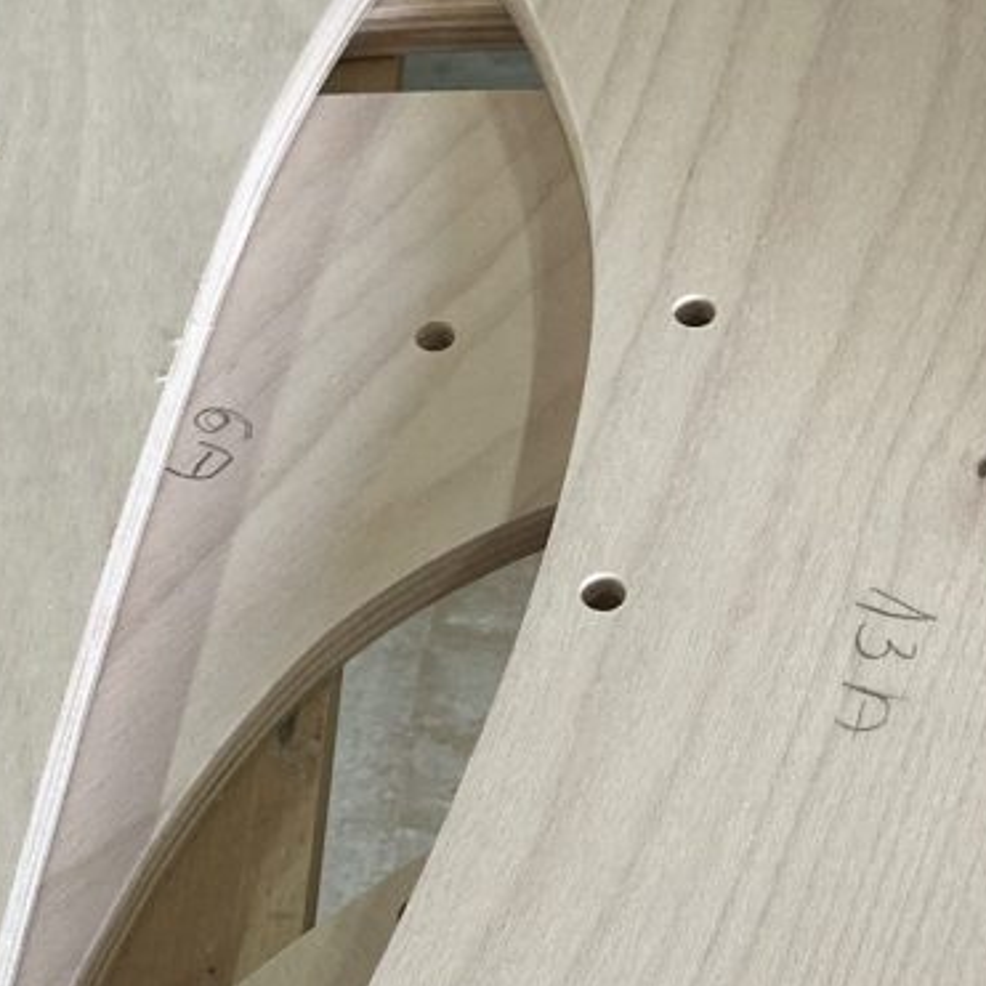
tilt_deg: -51.9
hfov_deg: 21.6
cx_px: 606
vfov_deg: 21.6
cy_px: 566
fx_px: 2578
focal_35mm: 80
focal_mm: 3.99
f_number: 1.8
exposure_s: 1/60
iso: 160
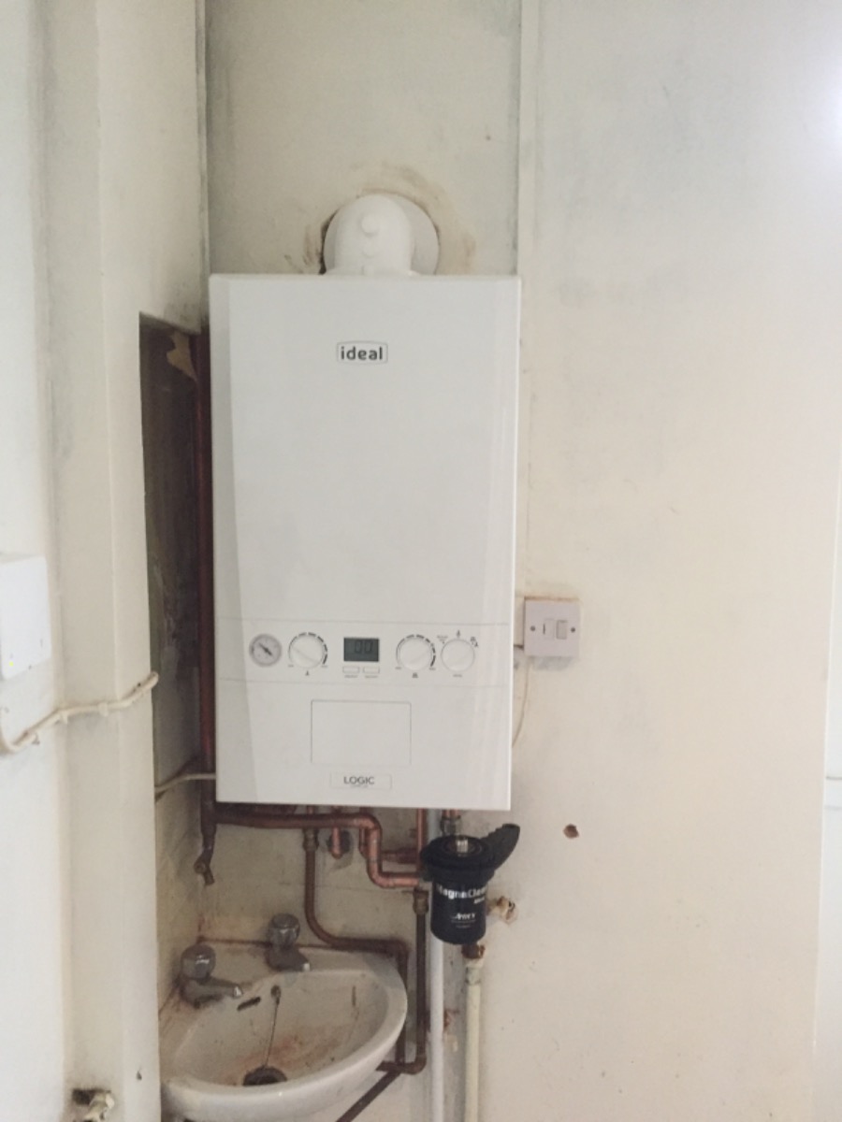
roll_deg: -0.3
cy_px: 561
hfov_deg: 48.2
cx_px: 421
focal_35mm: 29
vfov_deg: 61.7
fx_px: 941
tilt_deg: -4.4
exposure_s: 1/33
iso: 320
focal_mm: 4.15
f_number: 2.2
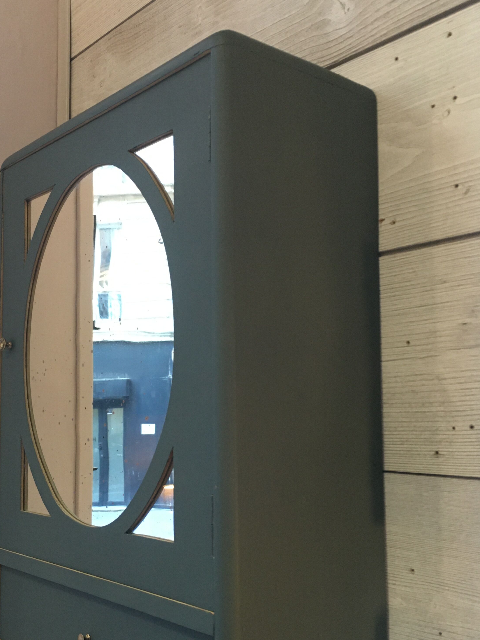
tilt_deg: +1.8
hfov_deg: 35.6
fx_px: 740
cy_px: 403
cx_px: 161
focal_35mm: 40
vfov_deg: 46.4
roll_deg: -0.5
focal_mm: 4.15
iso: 160
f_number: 2.2
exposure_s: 1/33
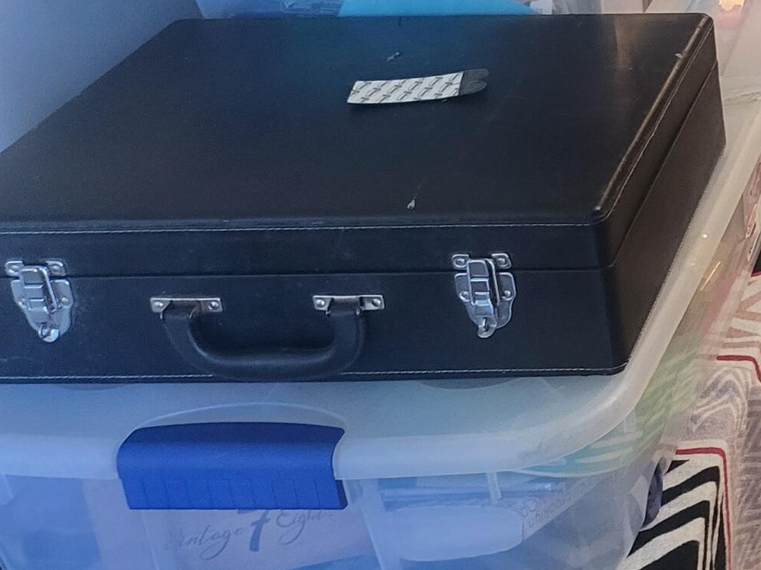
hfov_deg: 22.9
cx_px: 1084
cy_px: -68
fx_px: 1583
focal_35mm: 72
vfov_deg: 19.5
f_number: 1.8
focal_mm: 5
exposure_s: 1/40
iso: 500
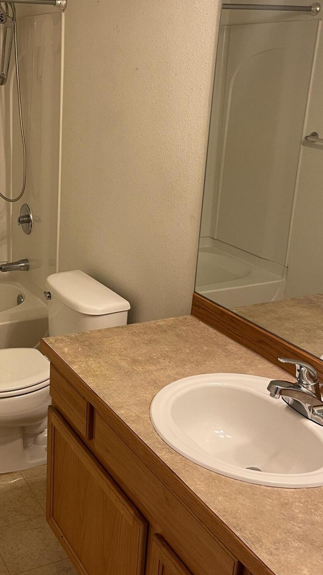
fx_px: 594
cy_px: 282
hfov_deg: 29.3
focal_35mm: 39
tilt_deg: -17.7
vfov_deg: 51.6
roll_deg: +0.1
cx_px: 39
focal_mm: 5.1
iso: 100
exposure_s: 1/60
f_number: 1.6
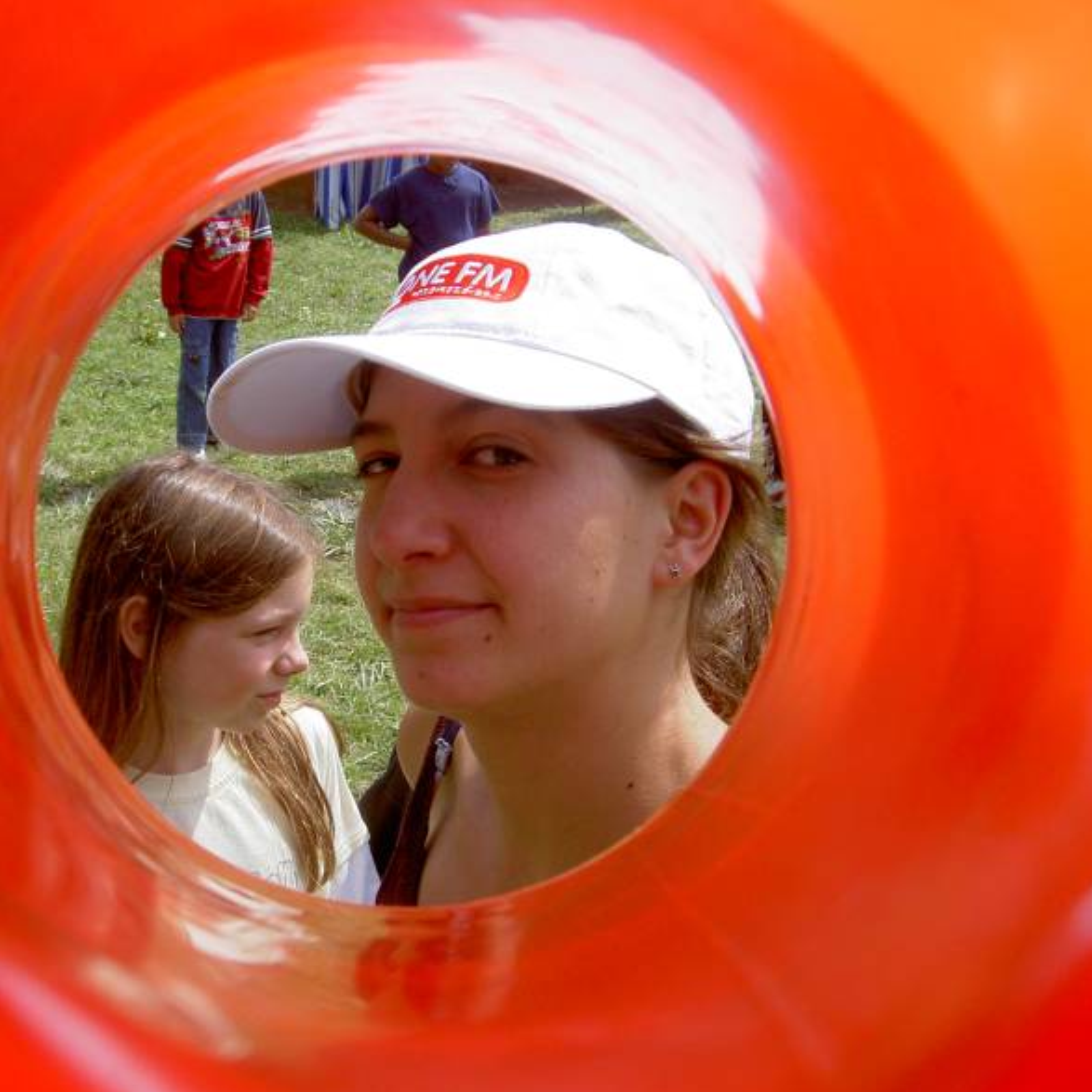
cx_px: 355
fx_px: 1677
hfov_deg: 35.7
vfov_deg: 36.1
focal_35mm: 47
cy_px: 556
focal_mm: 8
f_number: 4.7
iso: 100
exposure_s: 1/500
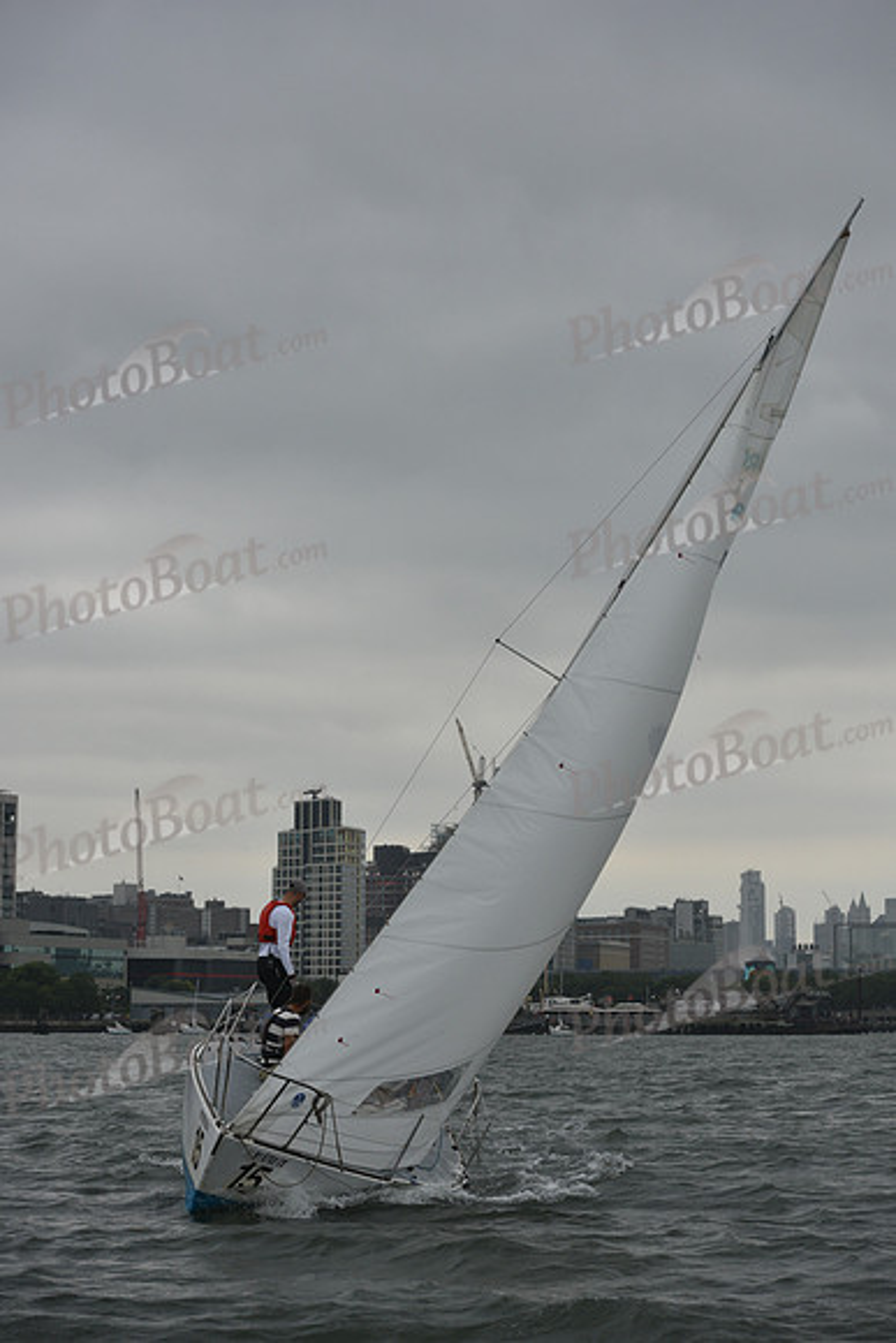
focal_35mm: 102
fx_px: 3805
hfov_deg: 13.4
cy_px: 672
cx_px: 448
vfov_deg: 20.0
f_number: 5.6
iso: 320
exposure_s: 1/1000
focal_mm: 102
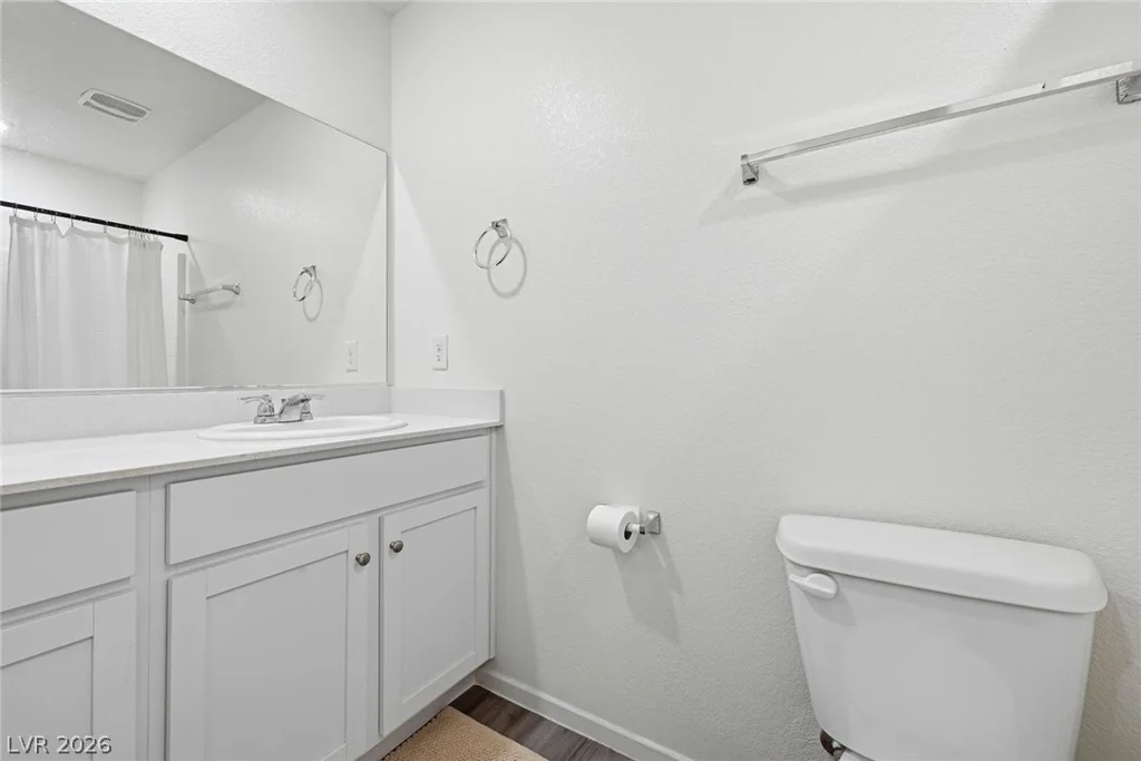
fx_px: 444
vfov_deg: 81.2
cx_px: 570
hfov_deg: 104.2
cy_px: 380
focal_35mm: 14
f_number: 10
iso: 500
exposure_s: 1/125
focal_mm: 14
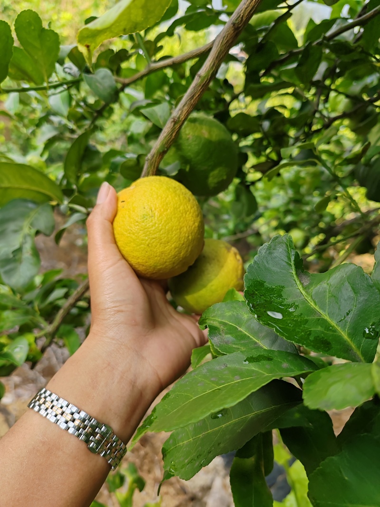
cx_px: 190
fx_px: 395
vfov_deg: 65.3
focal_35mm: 27
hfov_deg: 51.3
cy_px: 254
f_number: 1.8
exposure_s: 1/160
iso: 50
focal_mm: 6.14
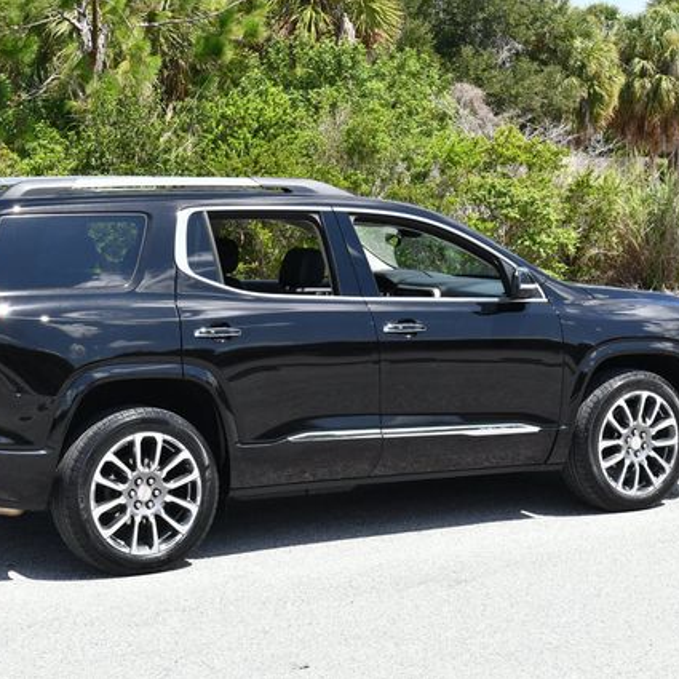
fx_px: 1820
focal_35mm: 82
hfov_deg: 21.1
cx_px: 264
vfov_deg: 21.1
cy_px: 340
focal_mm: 32
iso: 180
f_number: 8
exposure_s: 1/250
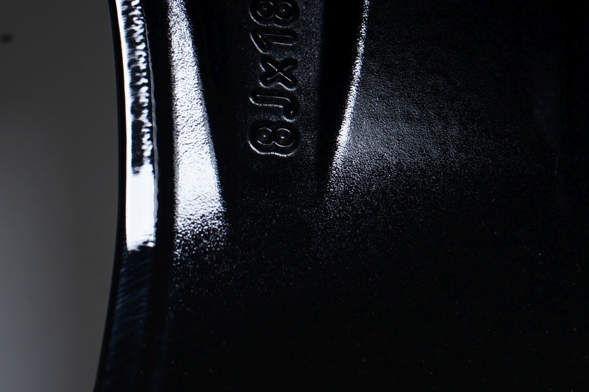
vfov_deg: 11.0
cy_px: 6
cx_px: 412
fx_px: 2011
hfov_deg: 16.6
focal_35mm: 123
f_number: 7.1
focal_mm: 61
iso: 250
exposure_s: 1/125
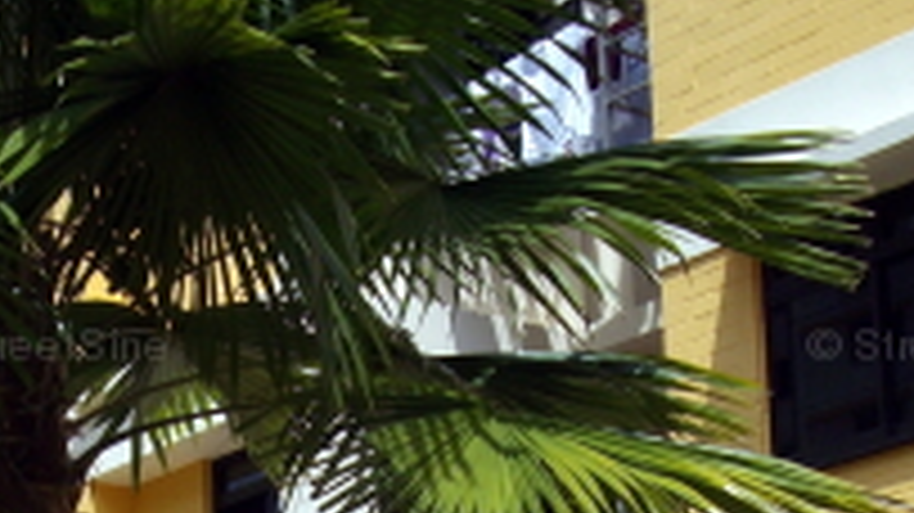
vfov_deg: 10.7
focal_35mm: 109
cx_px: 243
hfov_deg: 19.5
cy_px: 801
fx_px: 2641
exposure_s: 1/320
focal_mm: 6.2
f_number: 5.6
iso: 80
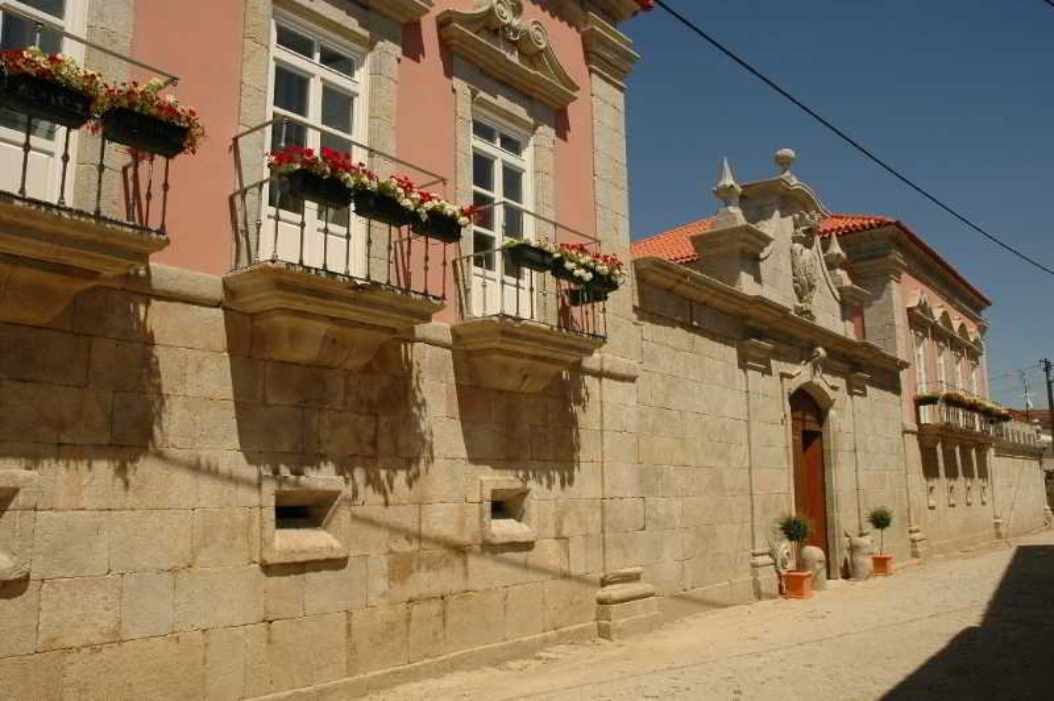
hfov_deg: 67.4
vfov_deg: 47.9
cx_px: 527
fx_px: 790
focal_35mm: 27
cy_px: 350
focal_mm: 18
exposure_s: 1/250
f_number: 16
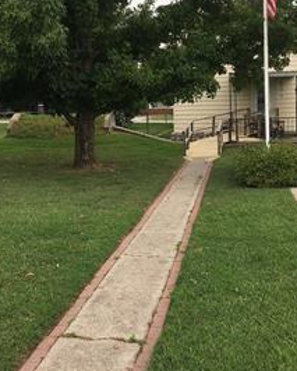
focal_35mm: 51
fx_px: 560
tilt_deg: -2.3
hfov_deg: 29.7
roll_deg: +2.4
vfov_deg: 36.5
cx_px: 142
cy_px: 146
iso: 25
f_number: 2.2
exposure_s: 1/430
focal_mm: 4.15
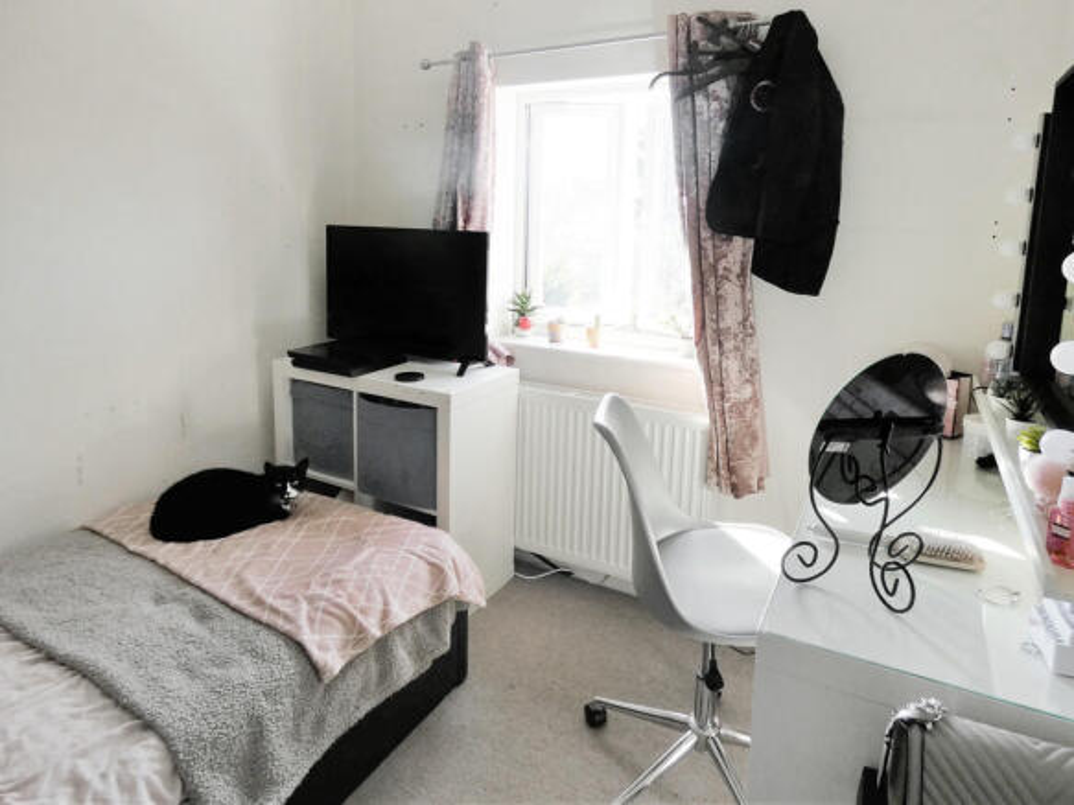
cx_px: 537
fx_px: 620
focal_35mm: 20
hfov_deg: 81.8
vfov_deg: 66.0
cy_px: 402
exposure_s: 1/100
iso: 80
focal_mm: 3.6
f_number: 2.8
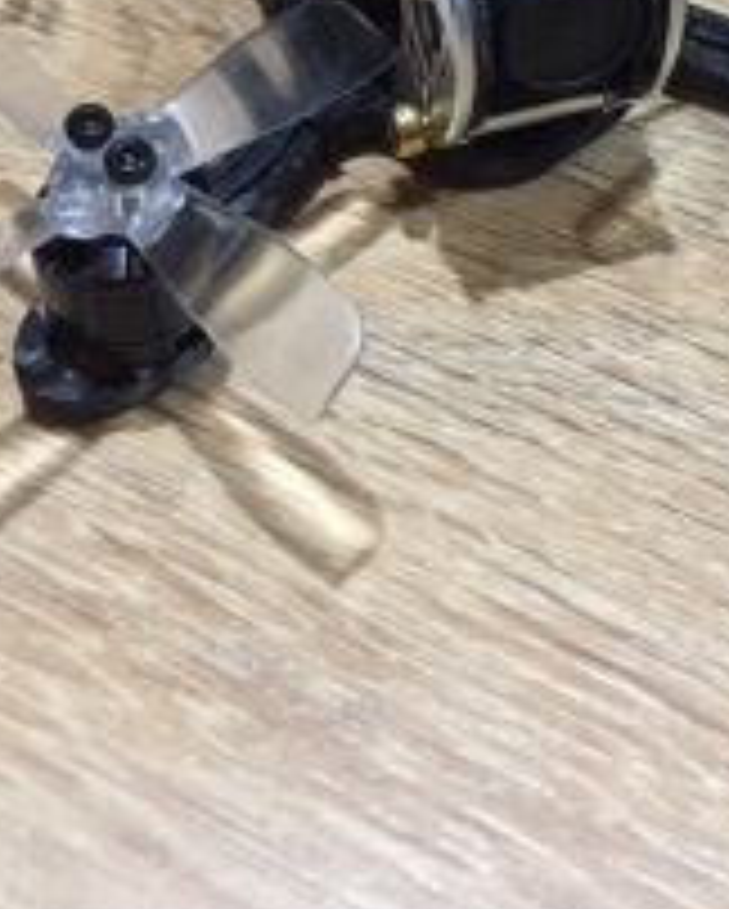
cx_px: 495
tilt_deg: -40.4
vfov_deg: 31.5
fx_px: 1508
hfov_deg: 27.0
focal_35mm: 56
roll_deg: -2.9
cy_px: 40
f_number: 2.2
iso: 320
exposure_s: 1/17
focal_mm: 4.15
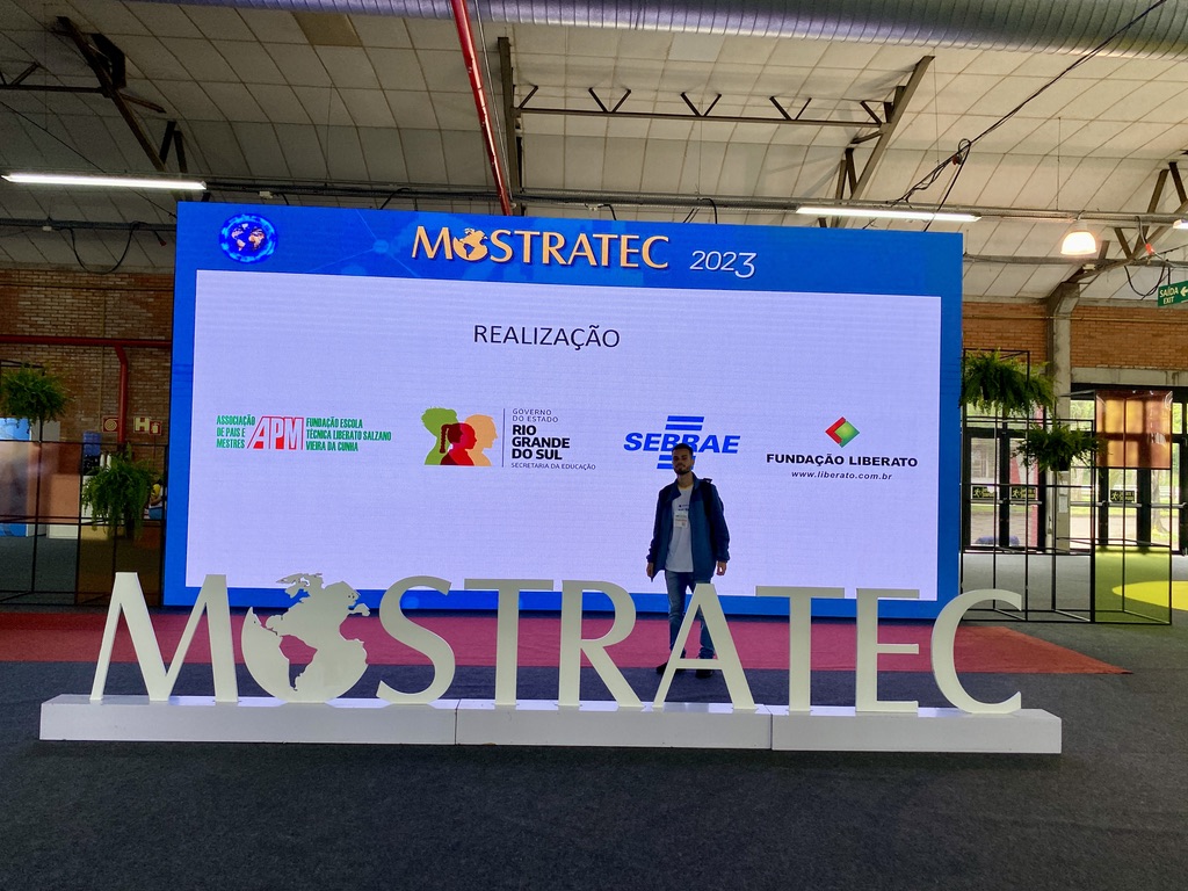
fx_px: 892
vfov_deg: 53.1
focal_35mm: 26
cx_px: 594
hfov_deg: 67.3
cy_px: 446
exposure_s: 1/120
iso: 80
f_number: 1.8
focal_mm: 4.25
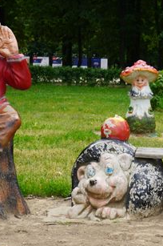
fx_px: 667
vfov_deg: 20.8
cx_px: 153
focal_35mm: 98
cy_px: 157
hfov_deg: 13.8
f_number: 8
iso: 100
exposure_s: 1/100
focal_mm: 43
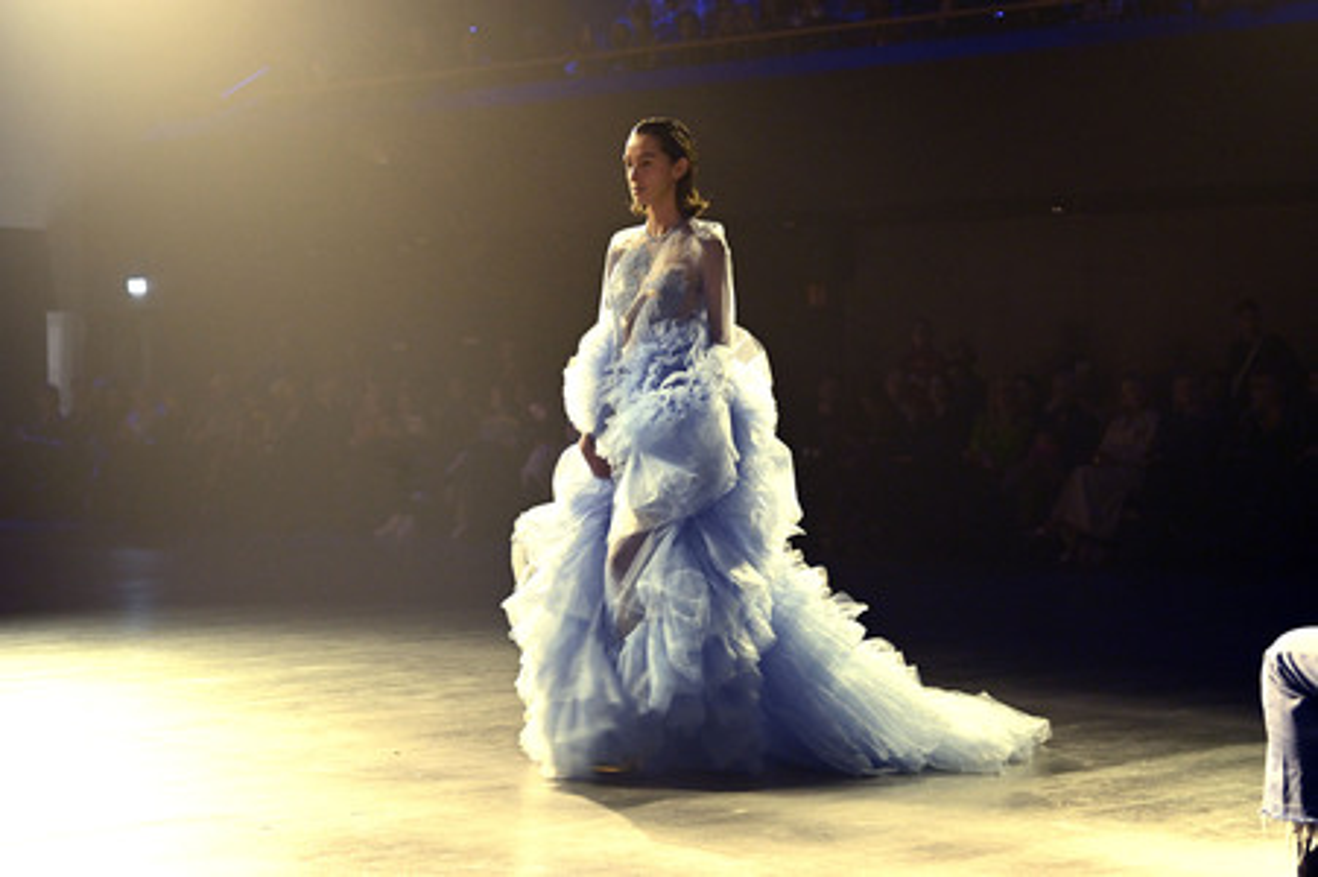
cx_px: 659
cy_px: 438
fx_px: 2744
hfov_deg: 27.0
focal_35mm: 75
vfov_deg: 18.2
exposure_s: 1/100
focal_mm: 75
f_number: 5
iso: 5000
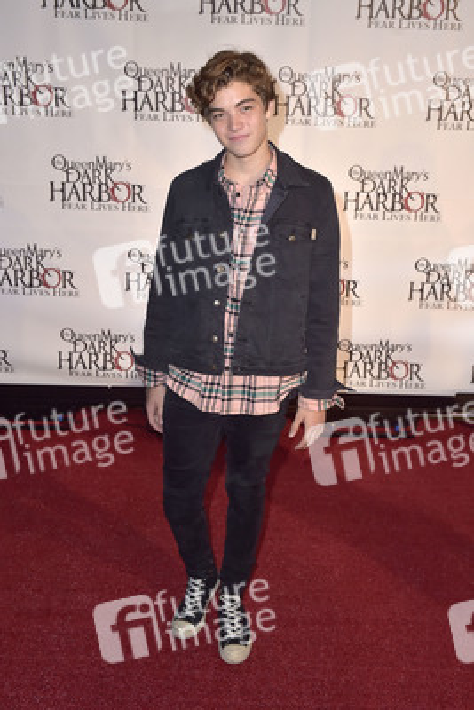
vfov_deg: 58.7
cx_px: 237
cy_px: 355
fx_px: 631
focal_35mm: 32
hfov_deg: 41.1
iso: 400
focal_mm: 32
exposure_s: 1/250
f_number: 5.6
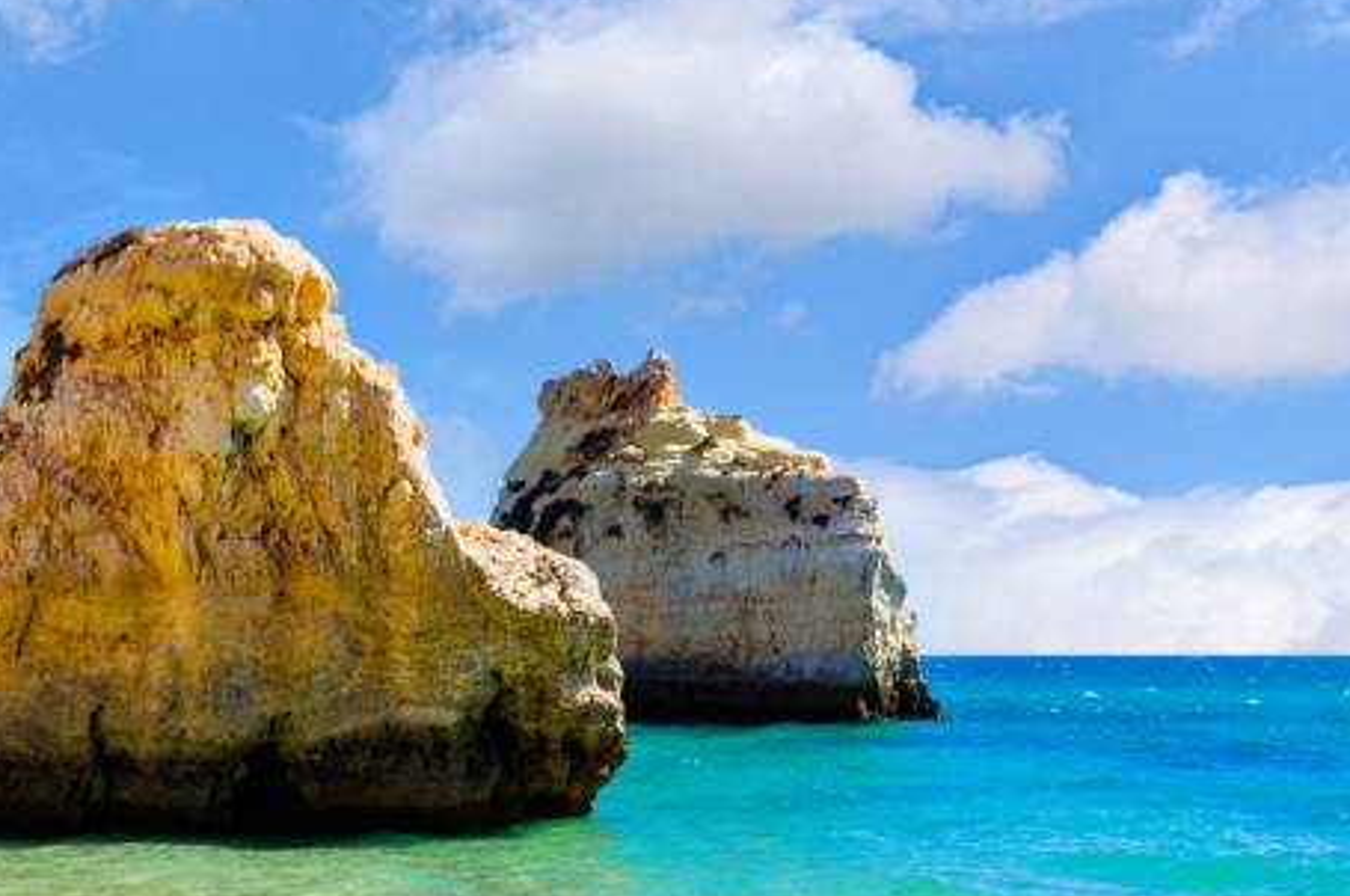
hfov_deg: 34.5
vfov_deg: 23.3
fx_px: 2172
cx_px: 694
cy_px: 386
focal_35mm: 58
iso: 100
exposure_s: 1/250
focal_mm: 22
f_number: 8
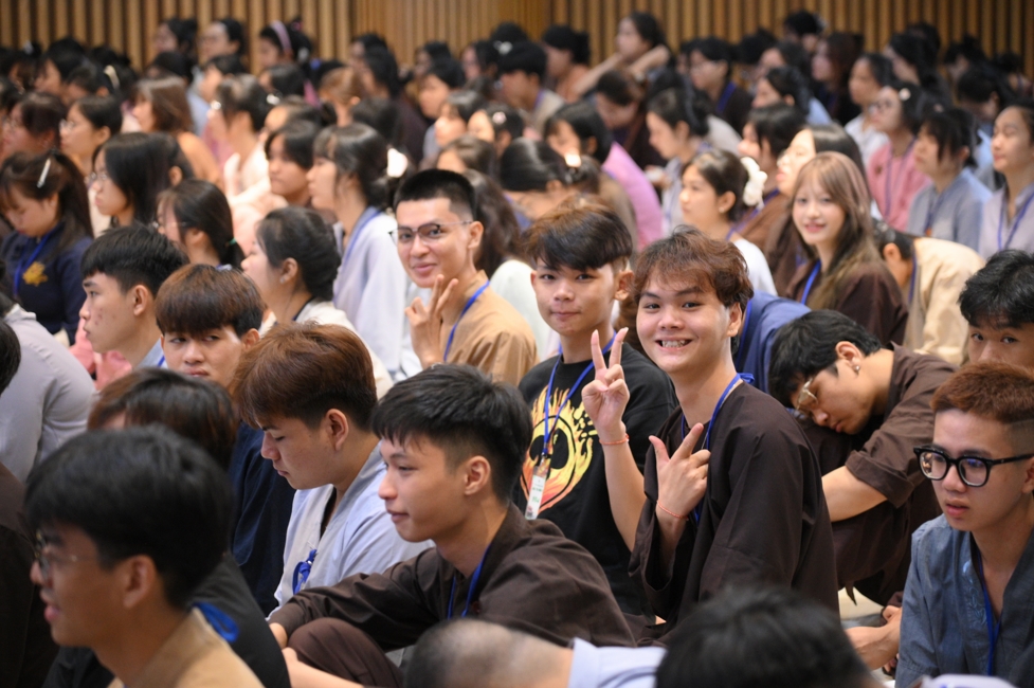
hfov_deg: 17.1
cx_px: 517
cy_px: 344
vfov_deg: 11.4
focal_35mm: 120
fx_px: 3444
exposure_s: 1/100
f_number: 4
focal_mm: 120
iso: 5000
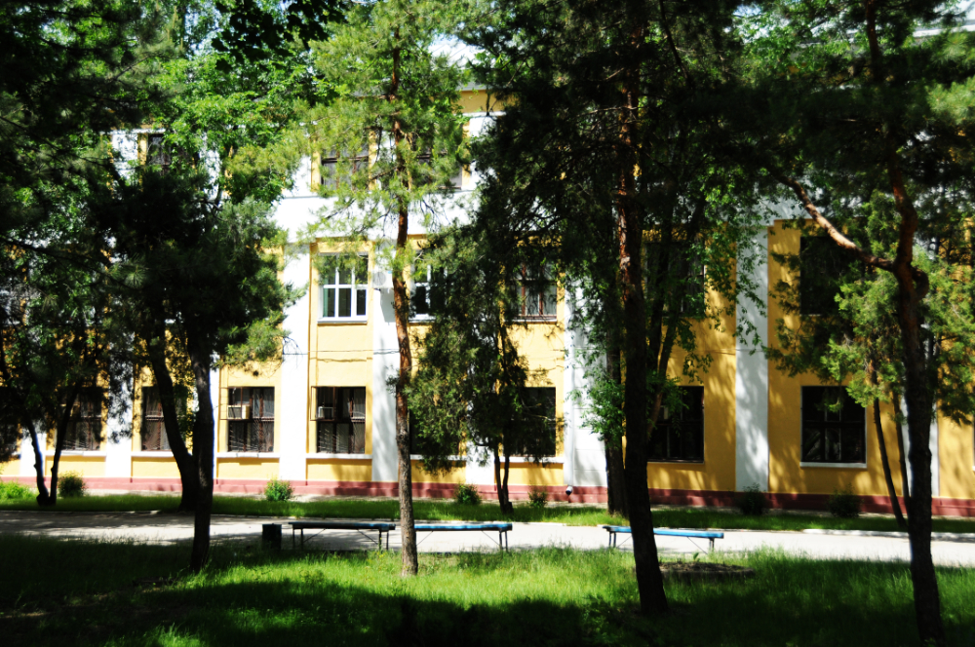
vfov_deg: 25.7
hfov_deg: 37.9
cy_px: 324
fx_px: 1420
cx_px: 488
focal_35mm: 52
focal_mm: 35
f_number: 5.6
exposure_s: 1/1000
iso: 320
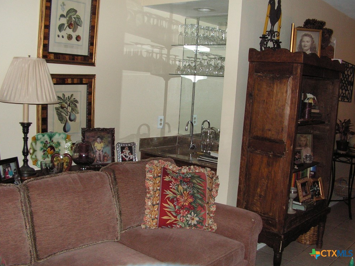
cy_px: 130
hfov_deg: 50.1
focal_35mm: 37
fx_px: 379
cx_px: 179
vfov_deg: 38.7
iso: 160
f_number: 3.2
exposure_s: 1/40
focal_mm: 6
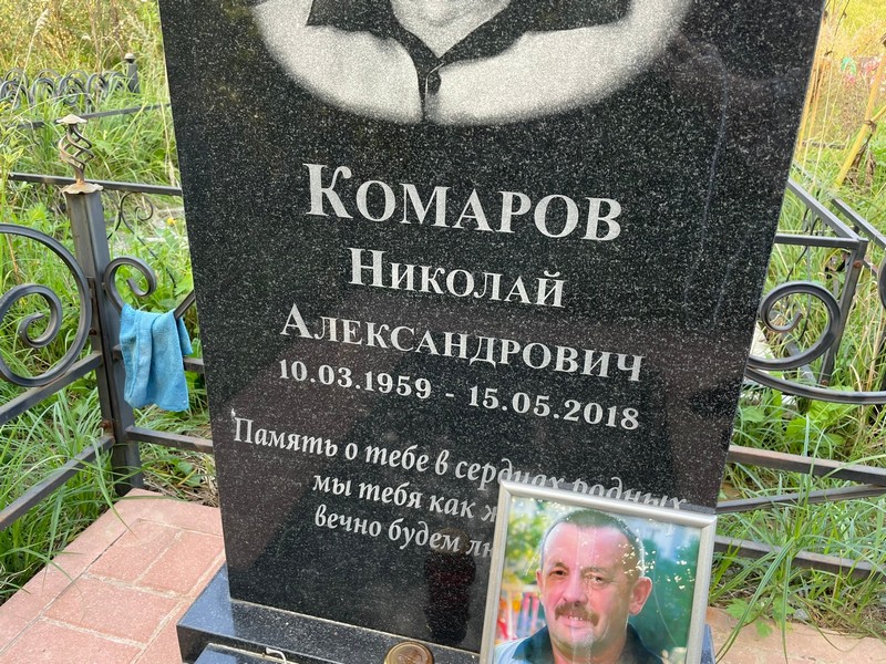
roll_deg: -1.3
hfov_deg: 67.3
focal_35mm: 26
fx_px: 665
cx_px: 443
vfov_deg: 53.1
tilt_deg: -22.7
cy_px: 332
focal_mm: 4.2
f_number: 1.6
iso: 32
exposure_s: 1/128
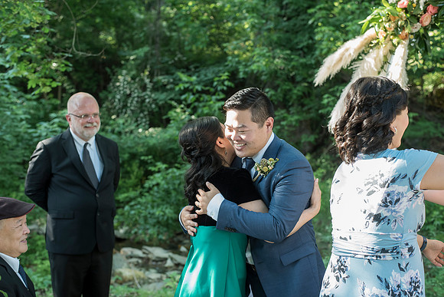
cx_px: 222
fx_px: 617
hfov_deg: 39.6
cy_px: 148
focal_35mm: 50
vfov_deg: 27.0
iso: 1000
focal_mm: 50
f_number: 4
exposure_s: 1/250
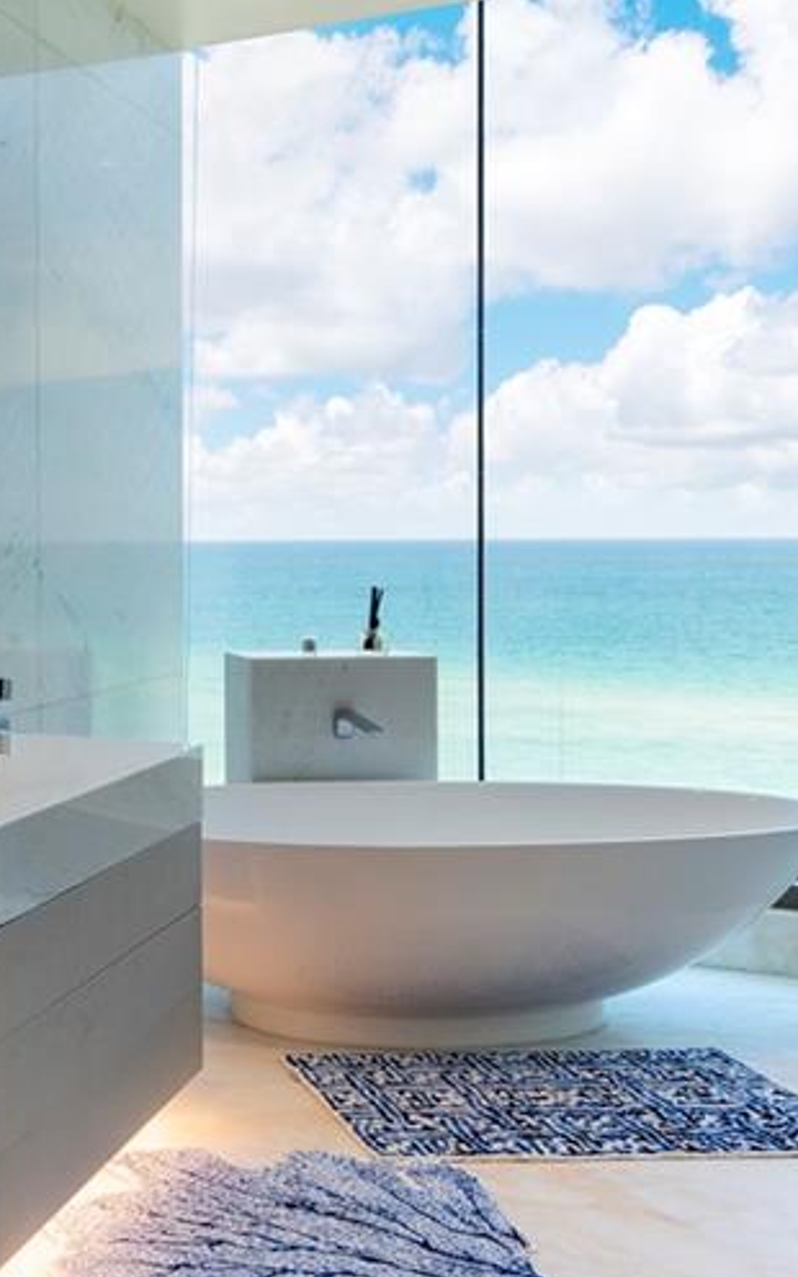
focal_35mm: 46
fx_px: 1601
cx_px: -139
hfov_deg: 25.4
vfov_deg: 43.4
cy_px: 547
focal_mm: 14
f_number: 9
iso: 400
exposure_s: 1/100
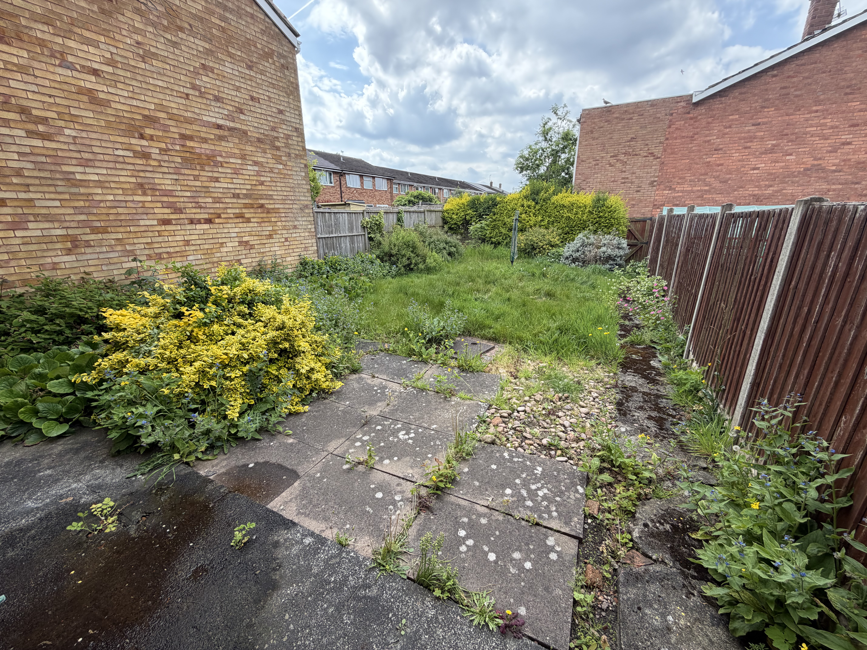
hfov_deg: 102.1
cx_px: 434
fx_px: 351
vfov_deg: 85.7
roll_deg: +0.8
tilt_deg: -16.8
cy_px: 325
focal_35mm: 14
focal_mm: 2.22
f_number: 2.2
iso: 50
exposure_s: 1/502
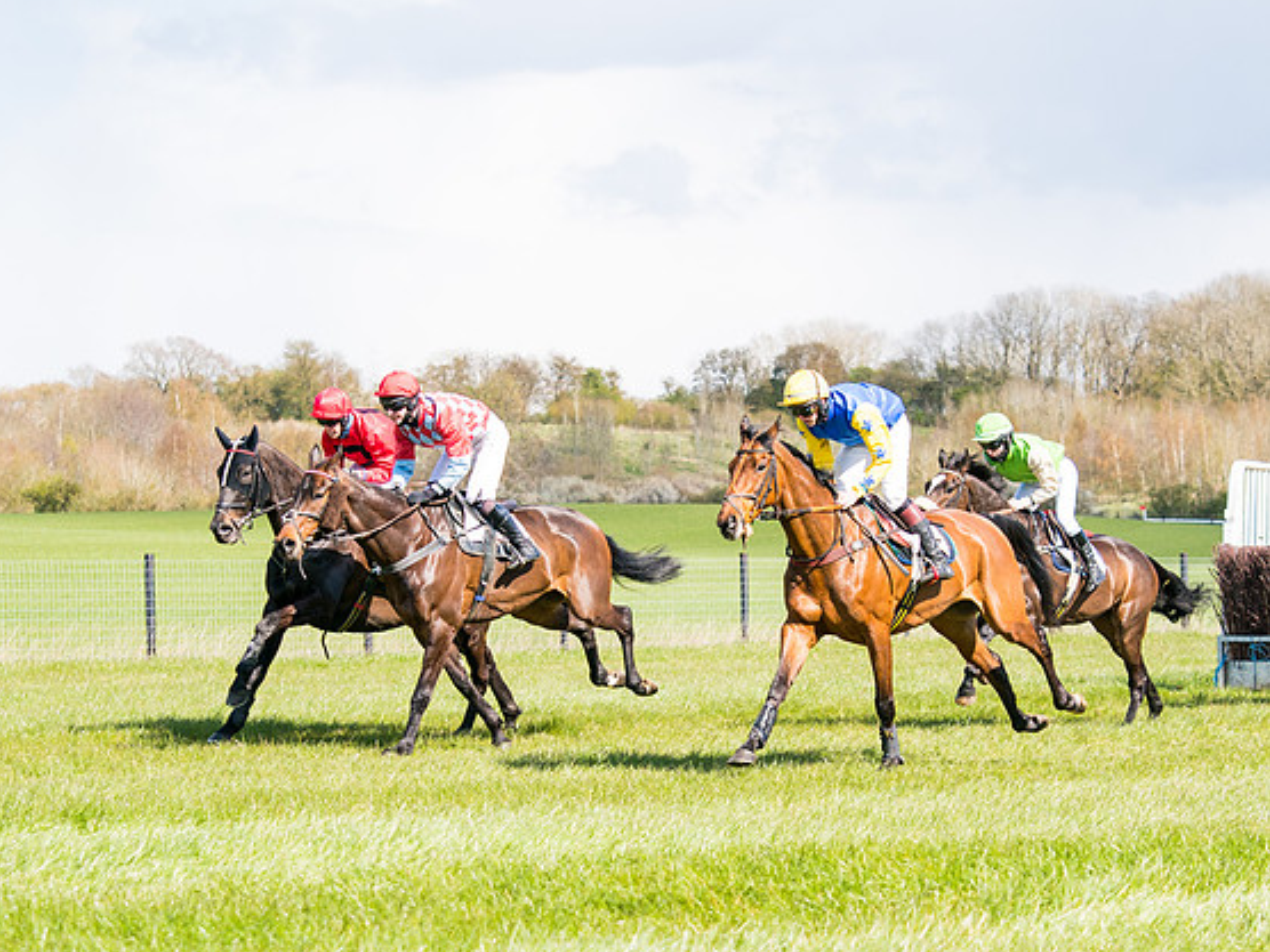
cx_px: 768
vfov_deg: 13.5
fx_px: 4036
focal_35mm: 110
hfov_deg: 17.9
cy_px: 552
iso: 400
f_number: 4
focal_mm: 70
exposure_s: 1/1600
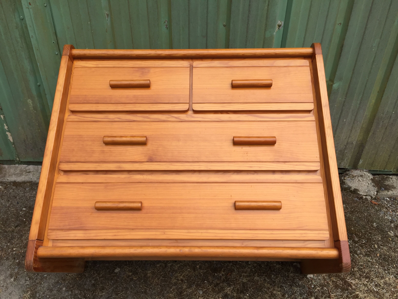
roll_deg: -2.2
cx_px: 199
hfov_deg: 61.7
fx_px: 333
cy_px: 150
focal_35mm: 29
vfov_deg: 48.2
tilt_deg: -36.3
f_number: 2.2
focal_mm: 4.15
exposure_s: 1/989
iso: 32
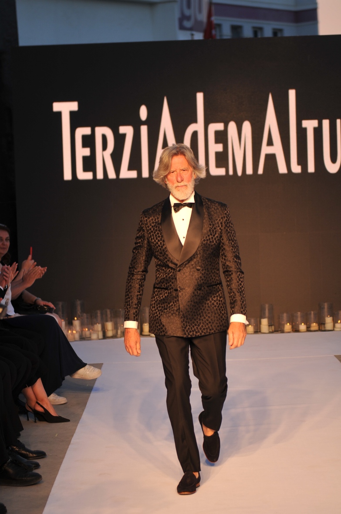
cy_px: 257
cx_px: 170
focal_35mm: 105
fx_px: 1496
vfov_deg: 19.5
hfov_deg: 13.0
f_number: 3.2
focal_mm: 70
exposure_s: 1/320
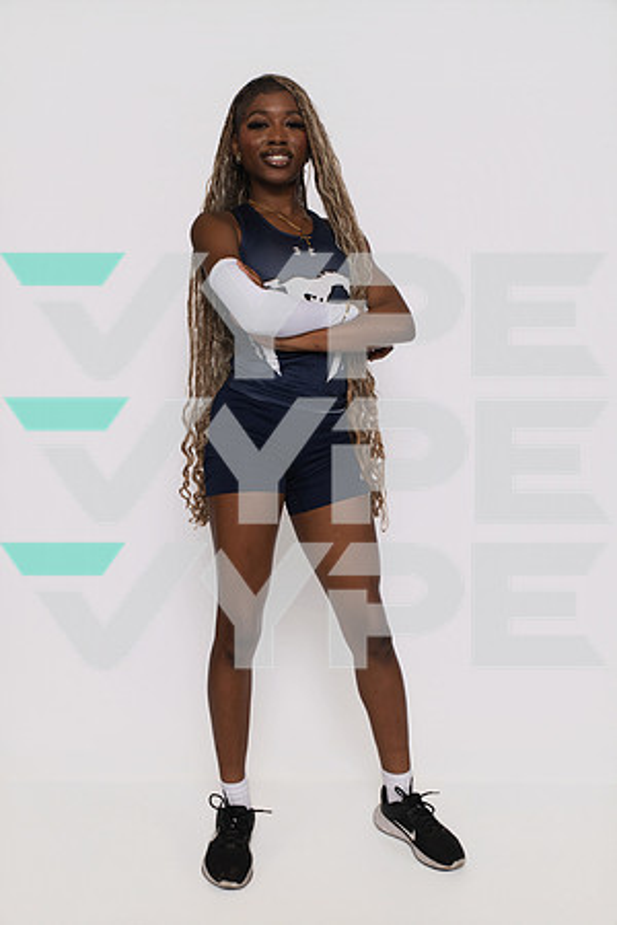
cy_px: 462
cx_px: 308
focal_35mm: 38
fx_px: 977
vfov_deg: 50.7
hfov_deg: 35.1
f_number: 8
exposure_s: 1/320
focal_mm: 38
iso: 640
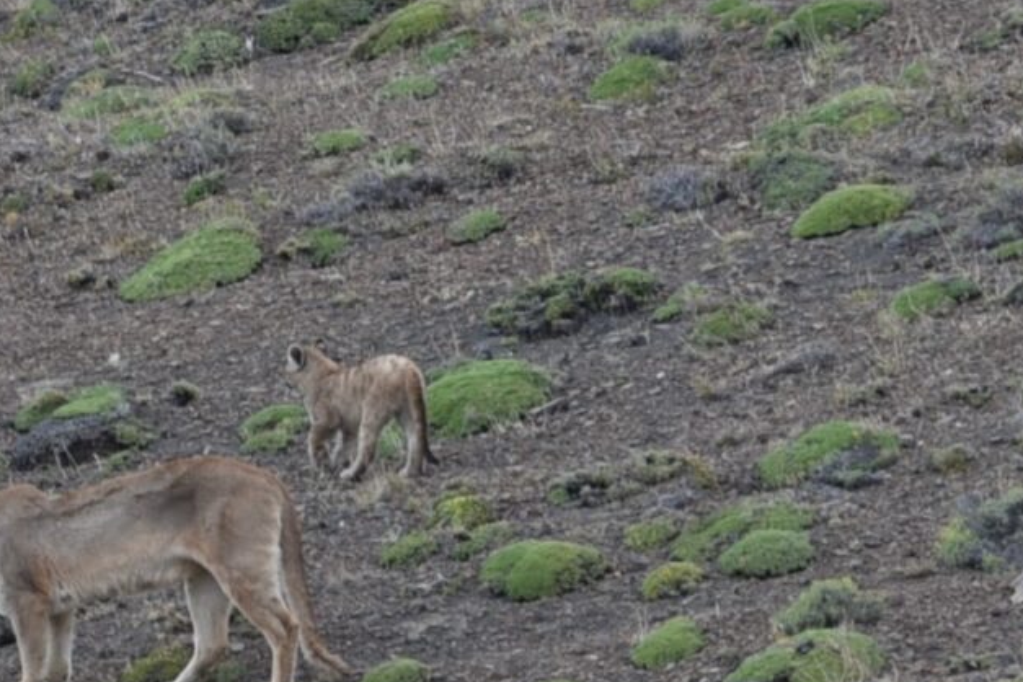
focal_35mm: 653
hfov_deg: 3.2
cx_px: 199
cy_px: 474
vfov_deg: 2.1
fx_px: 18555
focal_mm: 400
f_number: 8
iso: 320
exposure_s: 1/800
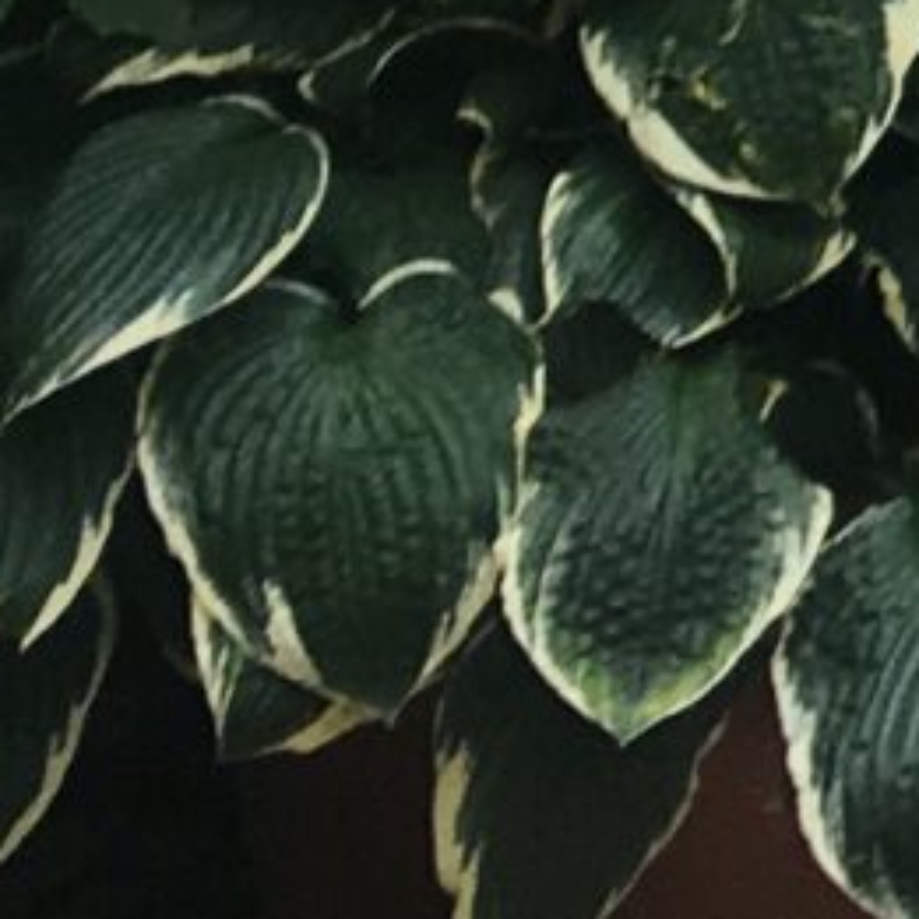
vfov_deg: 6.5
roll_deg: -1.8
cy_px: -1535
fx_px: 7539
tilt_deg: -5.7
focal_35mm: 251
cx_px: 3606
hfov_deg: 5.9
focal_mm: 4.15
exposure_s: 1/100
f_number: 2.2
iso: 25
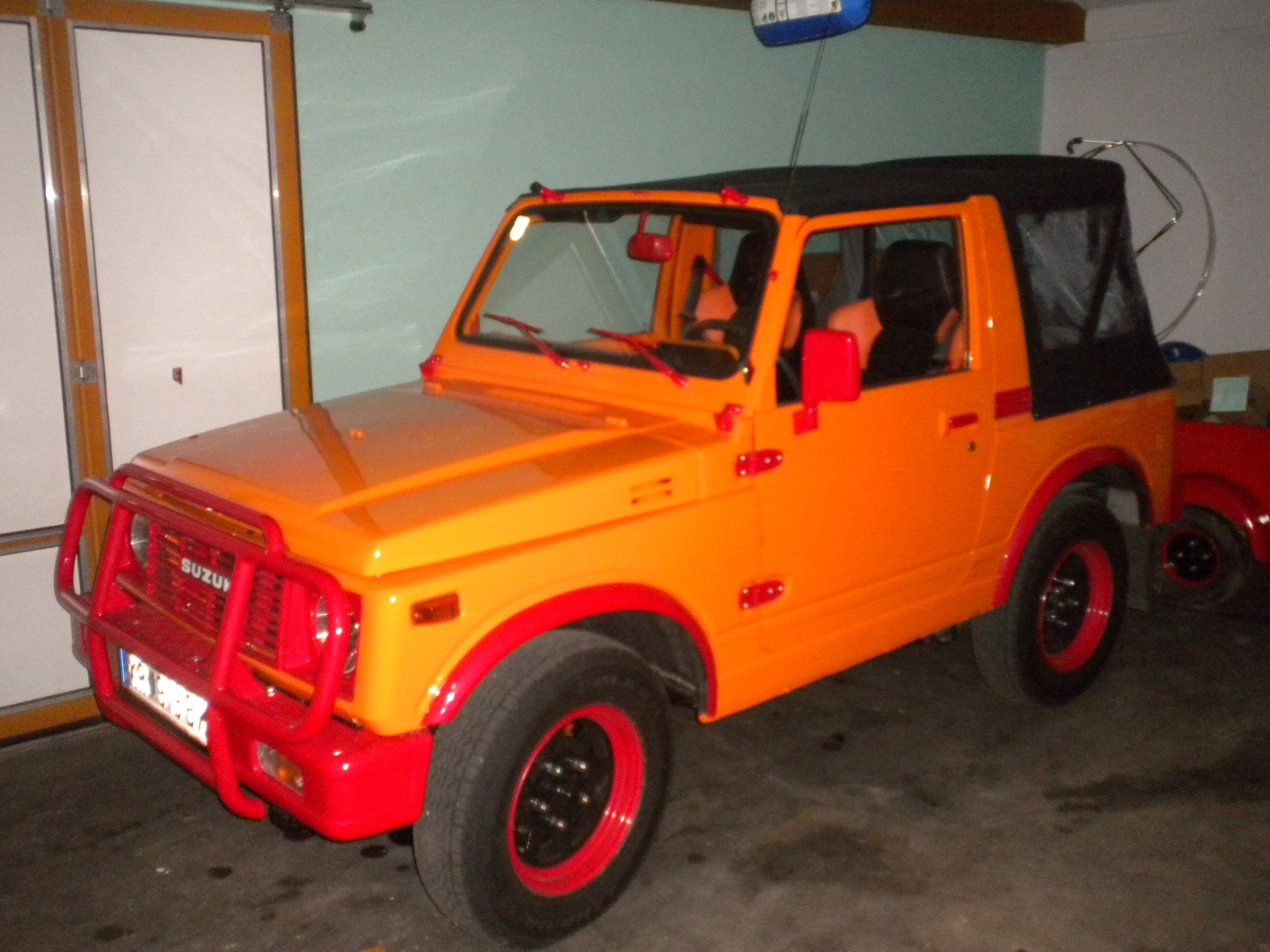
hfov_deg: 52.6
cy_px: 476
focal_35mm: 35
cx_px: 635
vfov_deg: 40.7
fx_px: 1284
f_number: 3.1
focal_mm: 6.3
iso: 572
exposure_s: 1/30
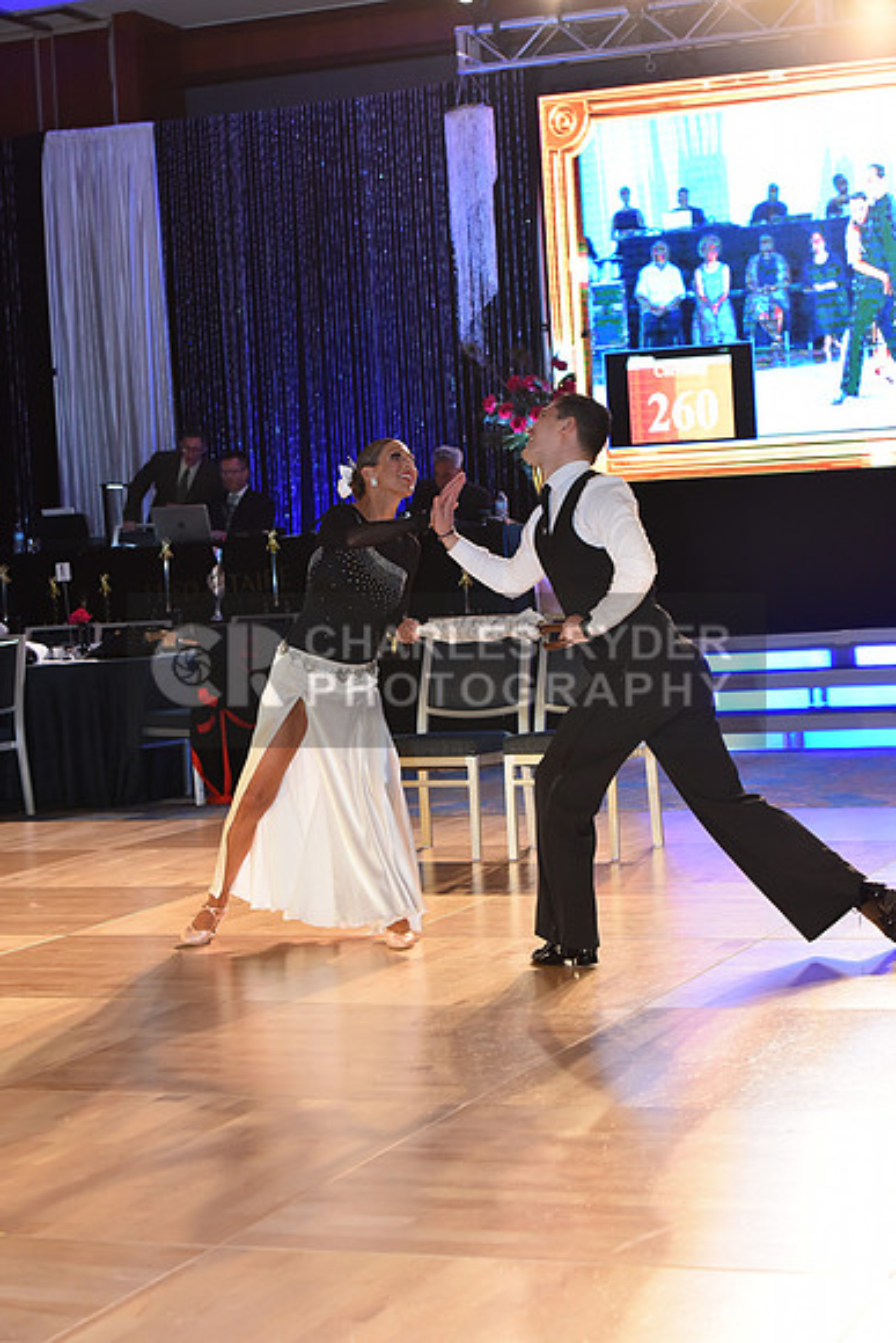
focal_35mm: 70
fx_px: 2612
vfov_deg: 28.8
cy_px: 672
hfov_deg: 19.5
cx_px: 448
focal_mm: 70
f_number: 4.5
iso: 2000
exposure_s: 1/250
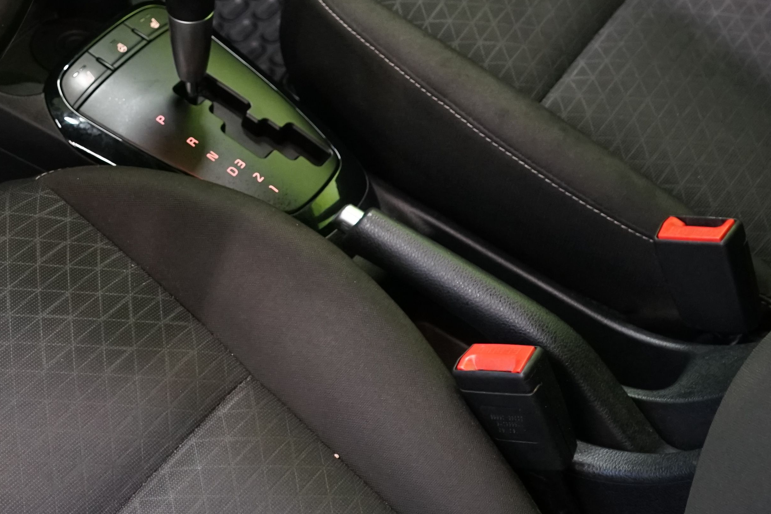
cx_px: 65
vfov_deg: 17.8
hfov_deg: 26.4
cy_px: -53
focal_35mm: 74
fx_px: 1585
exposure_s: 1/20
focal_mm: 30
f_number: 5
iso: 2000
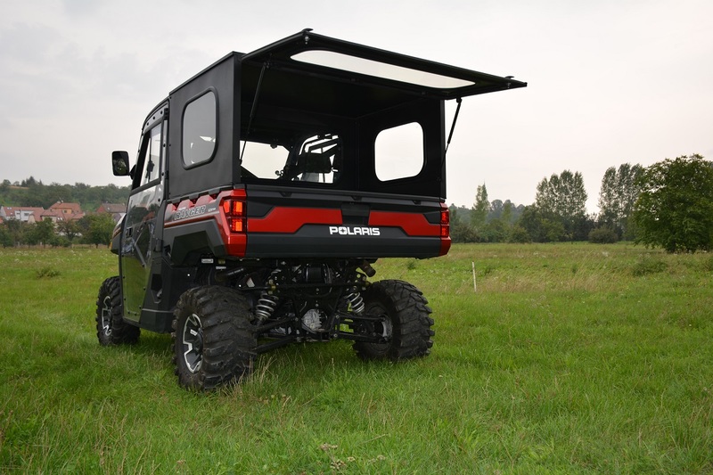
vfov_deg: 40.0
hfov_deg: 57.2
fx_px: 653
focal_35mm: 33
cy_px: 238
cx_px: 356
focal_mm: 22
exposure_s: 1/200
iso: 100
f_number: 5
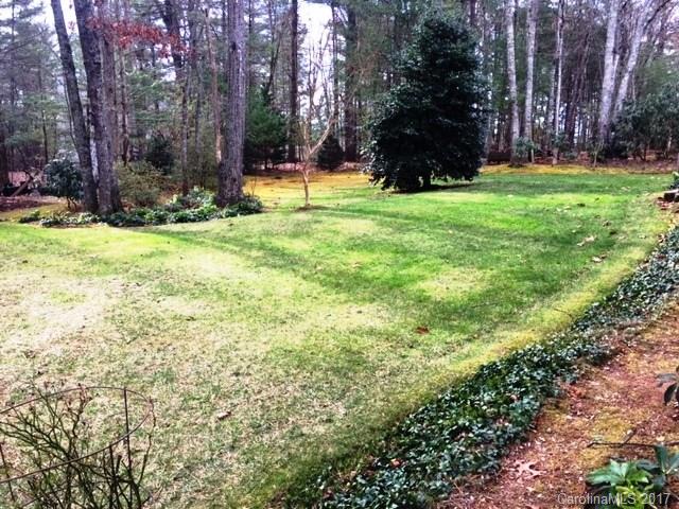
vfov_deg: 48.2
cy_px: 254
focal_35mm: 29
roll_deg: -1.7
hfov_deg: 61.7
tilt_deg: -9.4
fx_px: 569
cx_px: 340
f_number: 2.2
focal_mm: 4.15
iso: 32
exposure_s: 1/122
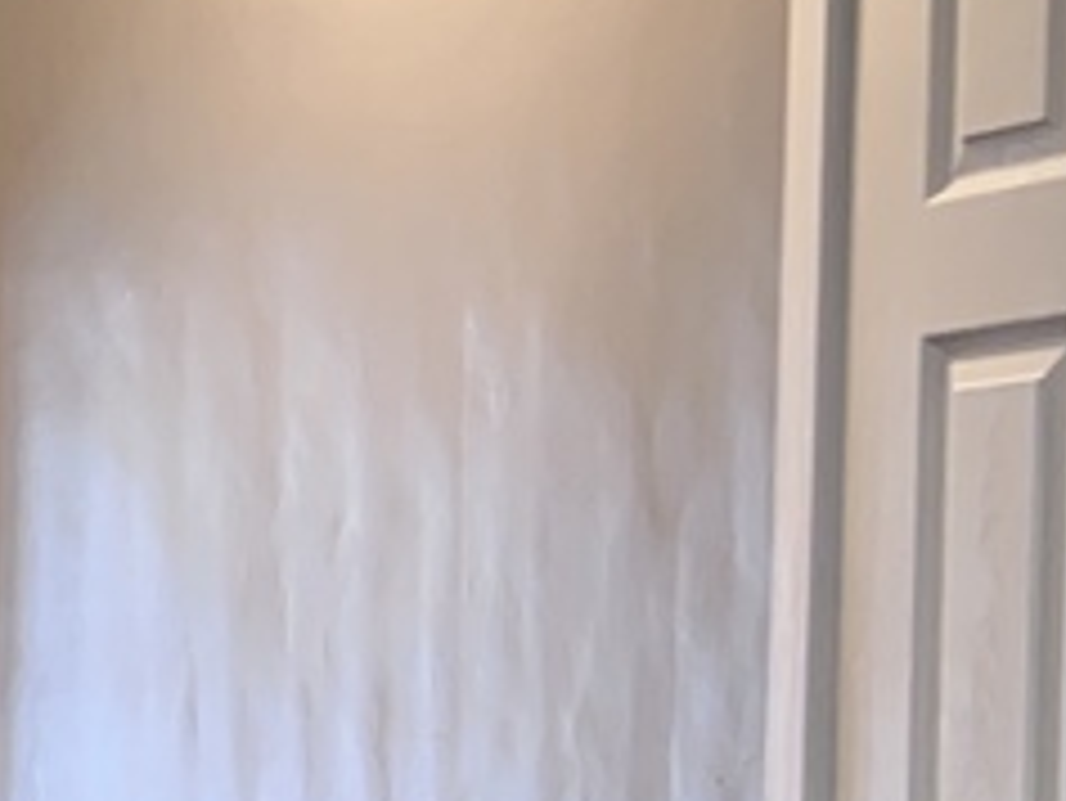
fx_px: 4868
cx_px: -1817
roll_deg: -0.3
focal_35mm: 158
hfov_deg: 10.2
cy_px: 1066
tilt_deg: -4.2
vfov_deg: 9.2
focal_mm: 5.7
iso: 40
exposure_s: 1/15
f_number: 1.5
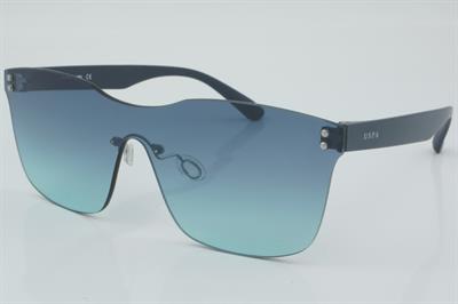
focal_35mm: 82
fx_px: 1049
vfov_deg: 16.5
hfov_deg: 24.6
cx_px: 229
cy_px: 152
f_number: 32
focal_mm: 55
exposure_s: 1/3
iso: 100
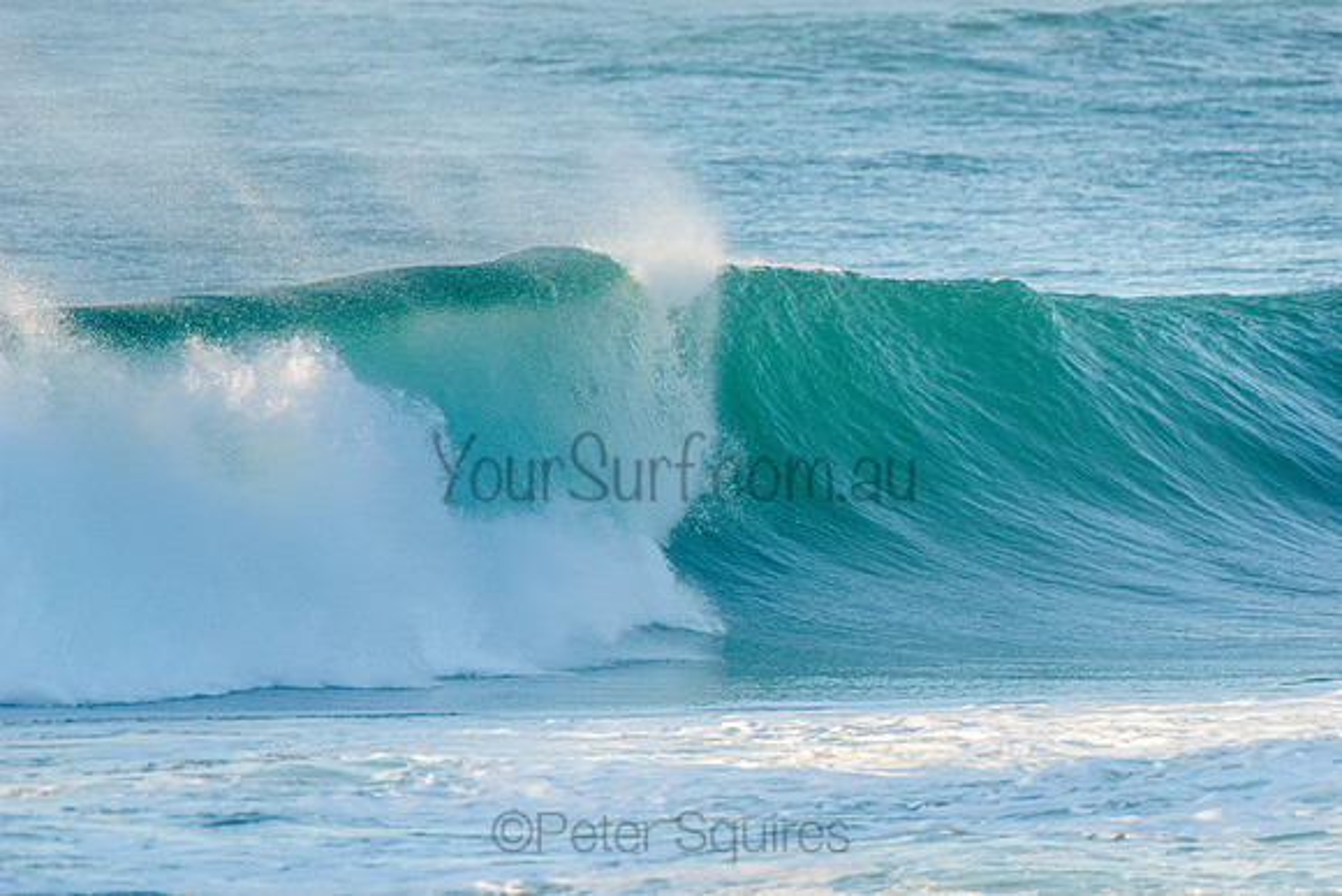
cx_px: 671
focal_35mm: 500
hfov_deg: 4.1
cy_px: 448
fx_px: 18642
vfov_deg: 2.8
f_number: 5.6
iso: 400
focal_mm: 500
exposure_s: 1/1600
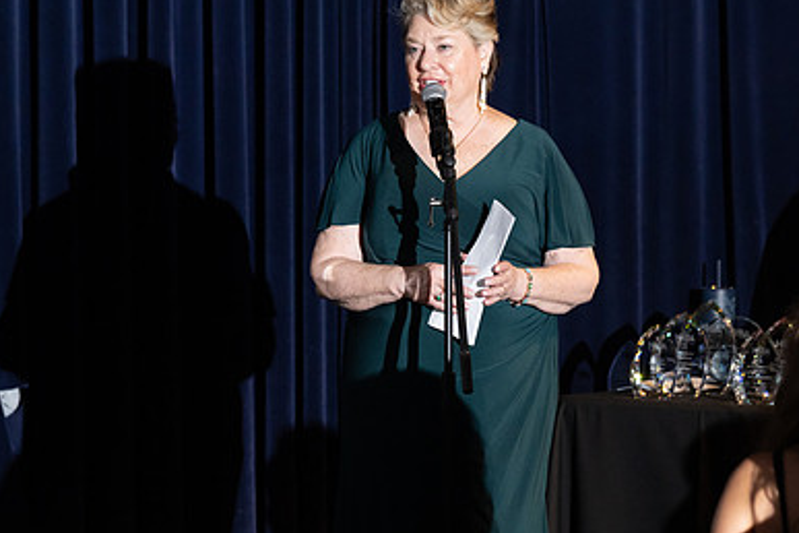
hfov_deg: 9.1
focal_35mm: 225
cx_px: 363
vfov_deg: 6.1
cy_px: 226
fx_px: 4993
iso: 2500
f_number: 5
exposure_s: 1/200
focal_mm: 150
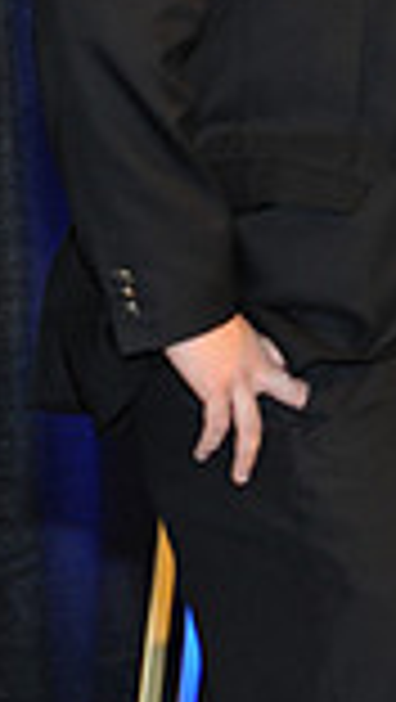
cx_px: 1206
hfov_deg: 3.1
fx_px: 7116
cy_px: -22
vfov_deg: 5.6
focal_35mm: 382
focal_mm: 98
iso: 1250
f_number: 4.5
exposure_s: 1/160
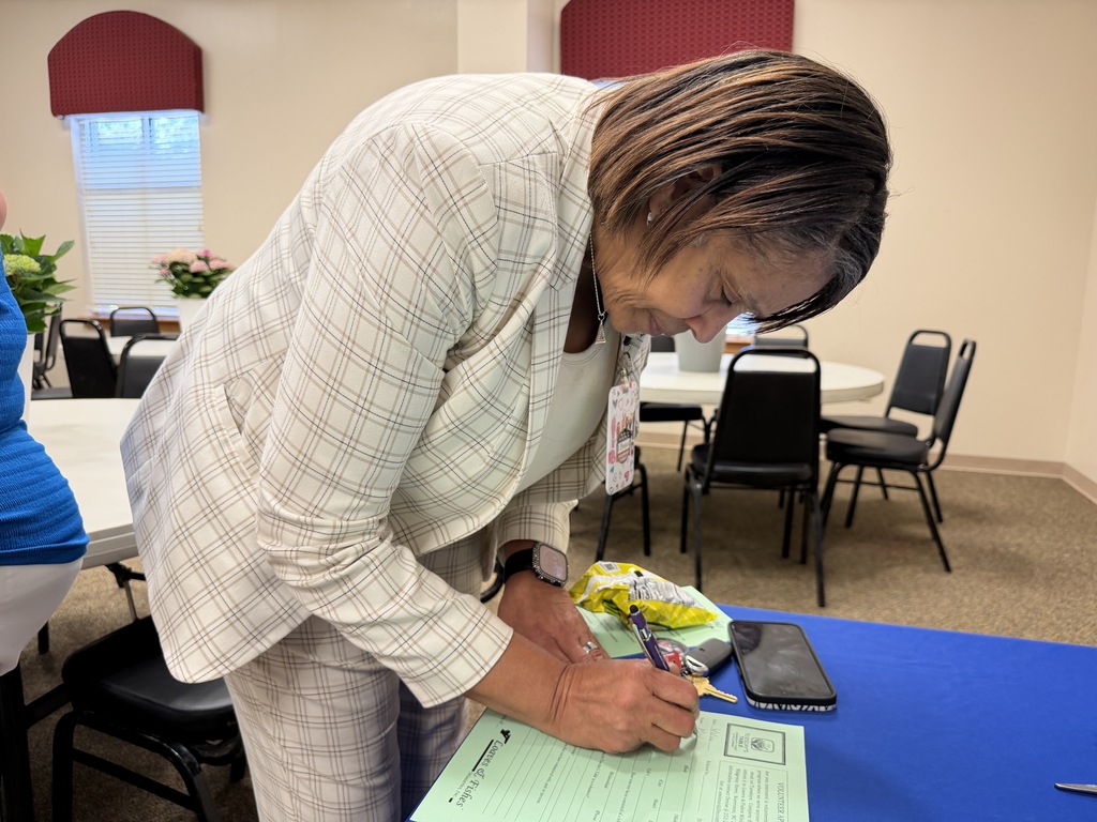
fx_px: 761
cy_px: 411
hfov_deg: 71.6
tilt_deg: -9.6
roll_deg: -0.3
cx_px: 548
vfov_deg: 56.8
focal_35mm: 24
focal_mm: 6.76
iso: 160
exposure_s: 1/60
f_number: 1.78
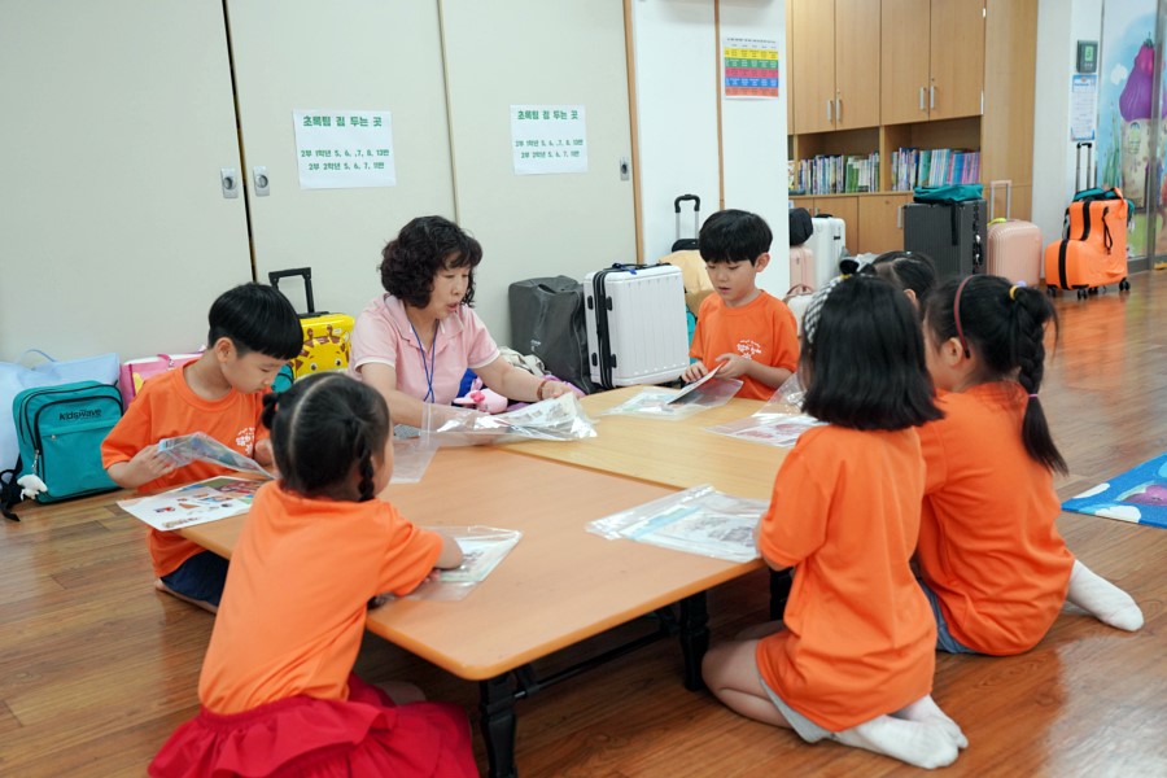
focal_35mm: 35
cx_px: 584
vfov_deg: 37.9
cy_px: 389
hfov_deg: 54.4
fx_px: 1134
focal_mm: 35
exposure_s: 1/160
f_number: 4
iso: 1600
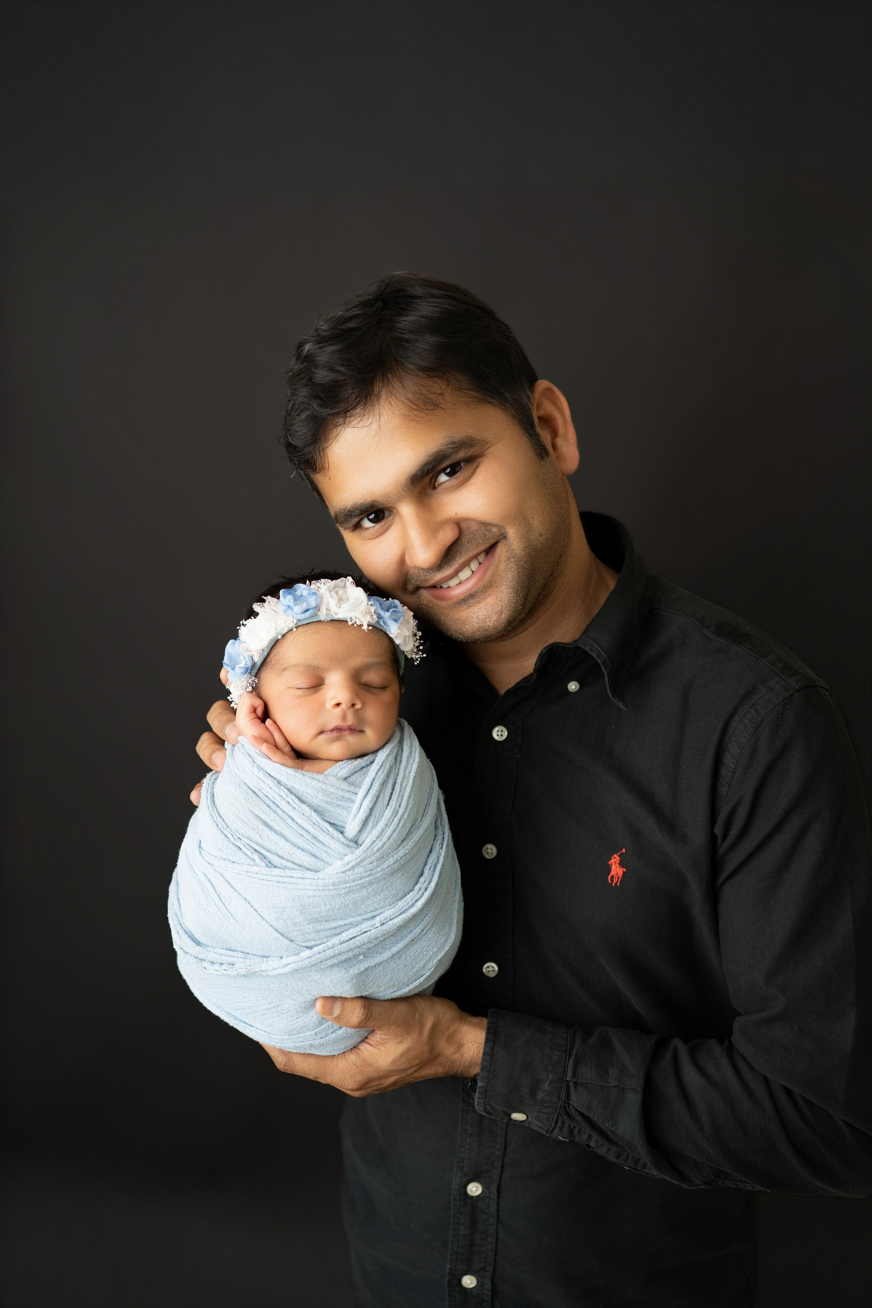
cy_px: 654
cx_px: 436
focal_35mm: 35
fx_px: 1272
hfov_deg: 37.9
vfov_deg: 54.4
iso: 160
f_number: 2.5
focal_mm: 35
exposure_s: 1/200
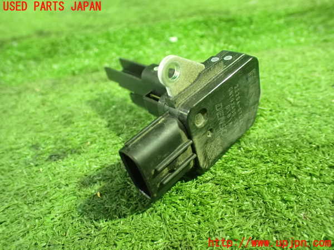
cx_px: 167
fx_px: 289
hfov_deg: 60.0
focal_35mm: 30
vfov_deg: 46.8
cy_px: 125
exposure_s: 1/30
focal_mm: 5.4
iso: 1600
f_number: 2.3
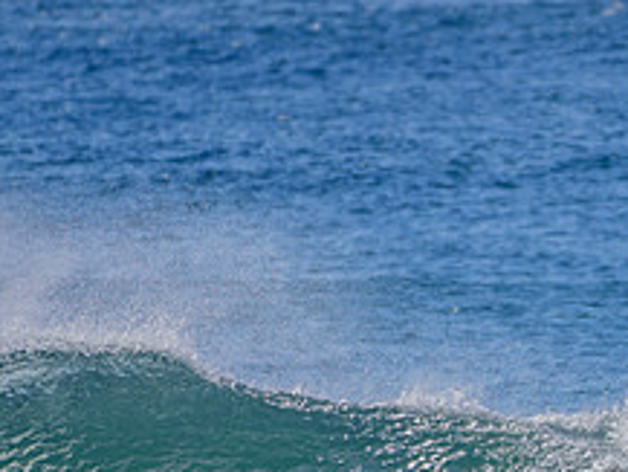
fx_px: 28589
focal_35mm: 1575
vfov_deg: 0.9
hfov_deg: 1.3
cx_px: 624
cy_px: 510
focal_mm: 500
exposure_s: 1/2000
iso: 160
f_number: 5.6
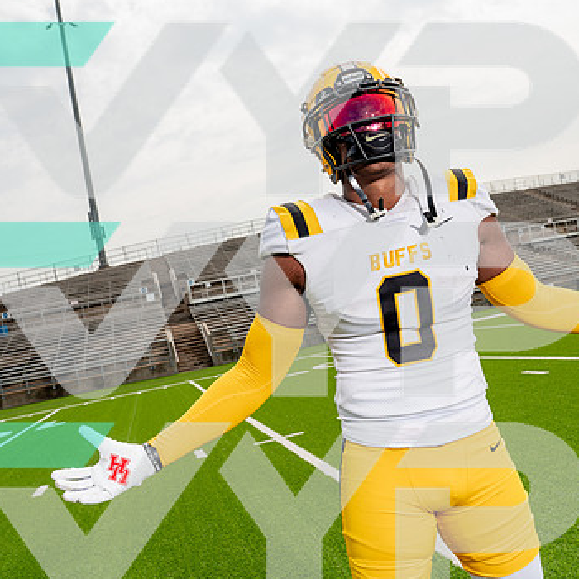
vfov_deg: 43.8
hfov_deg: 43.4
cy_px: 310
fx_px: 719
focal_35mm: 38
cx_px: 369
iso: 100
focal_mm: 27
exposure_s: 1/250
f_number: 8
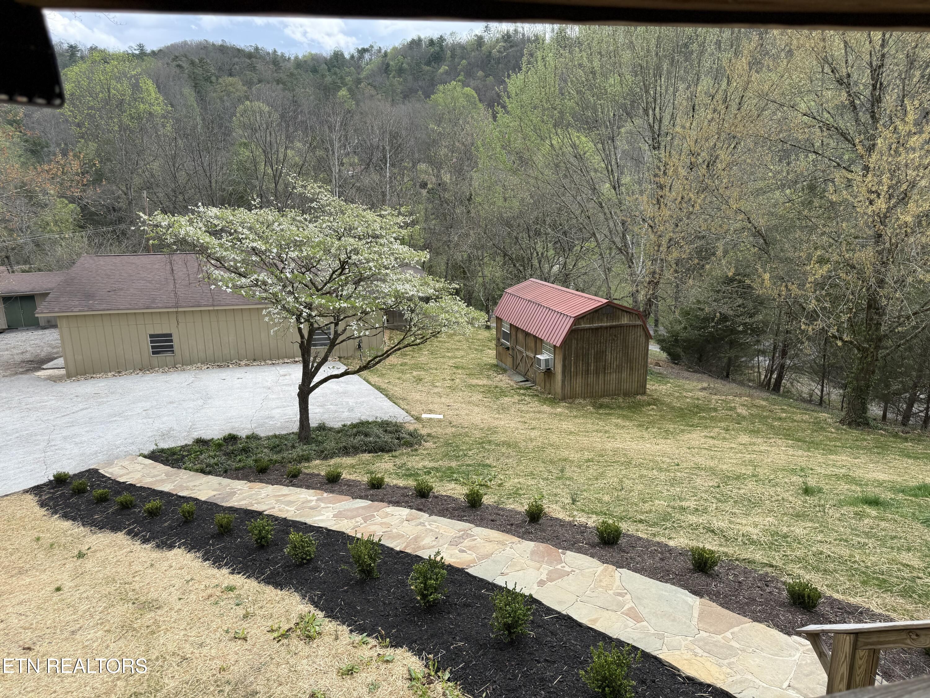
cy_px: 349
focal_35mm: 24
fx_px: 645
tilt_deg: -12.6
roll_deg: +1.1
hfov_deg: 71.6
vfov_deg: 56.8
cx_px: 465
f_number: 1.78
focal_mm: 6.76
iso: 80
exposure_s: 1/1174
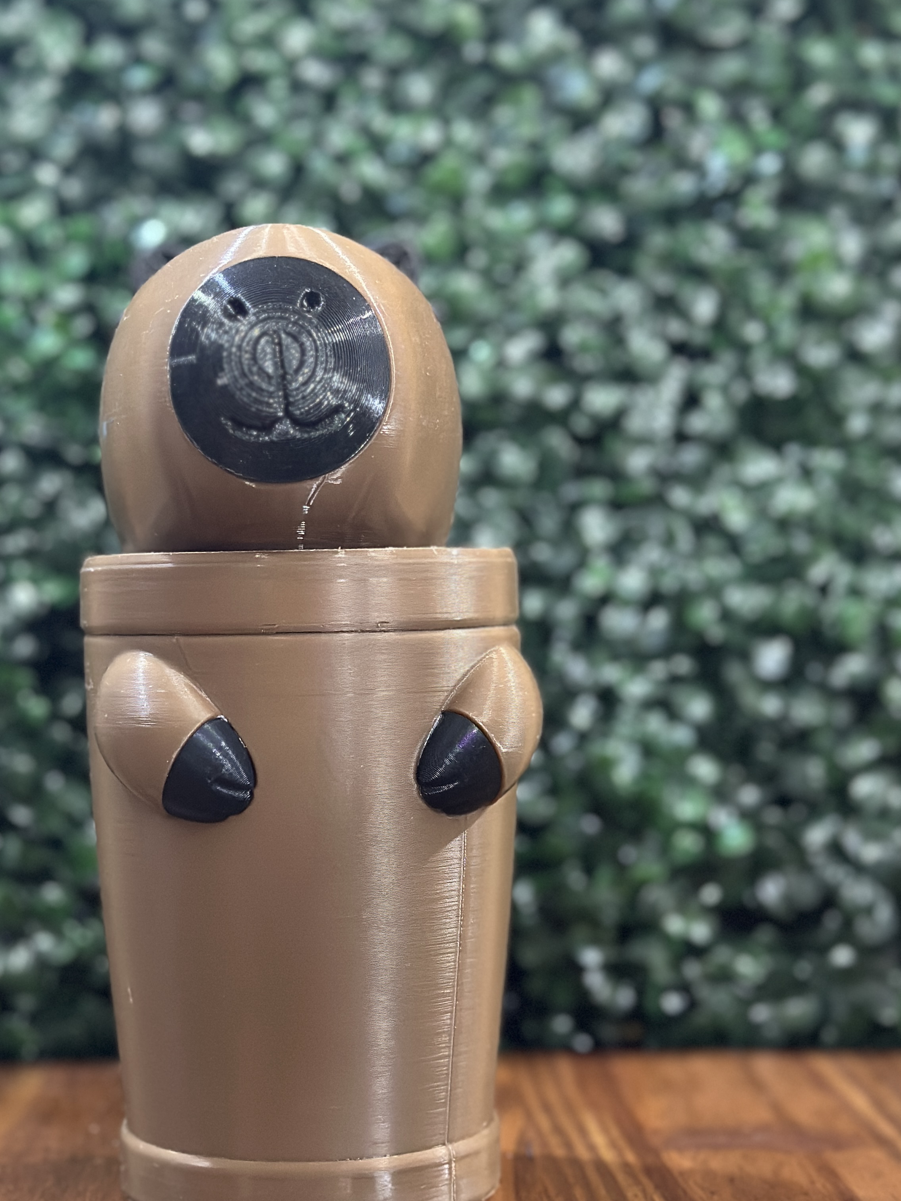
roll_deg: +0.2
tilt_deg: -0.1
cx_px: 346
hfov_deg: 22.9
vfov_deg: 30.3
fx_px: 2221
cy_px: 651
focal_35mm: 64
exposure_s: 1/33
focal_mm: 6.86
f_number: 1.78
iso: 640
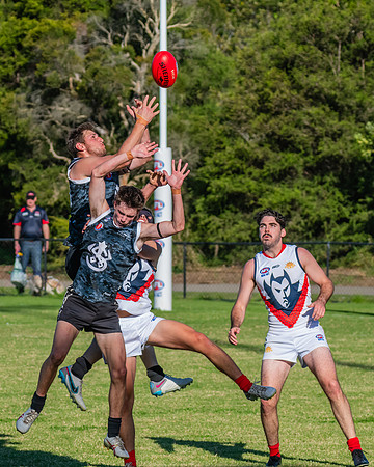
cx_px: 135
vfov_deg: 5.1
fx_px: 5271
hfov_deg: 4.1
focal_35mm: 381
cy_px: 215
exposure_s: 1/1600
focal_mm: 240
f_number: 10
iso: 800
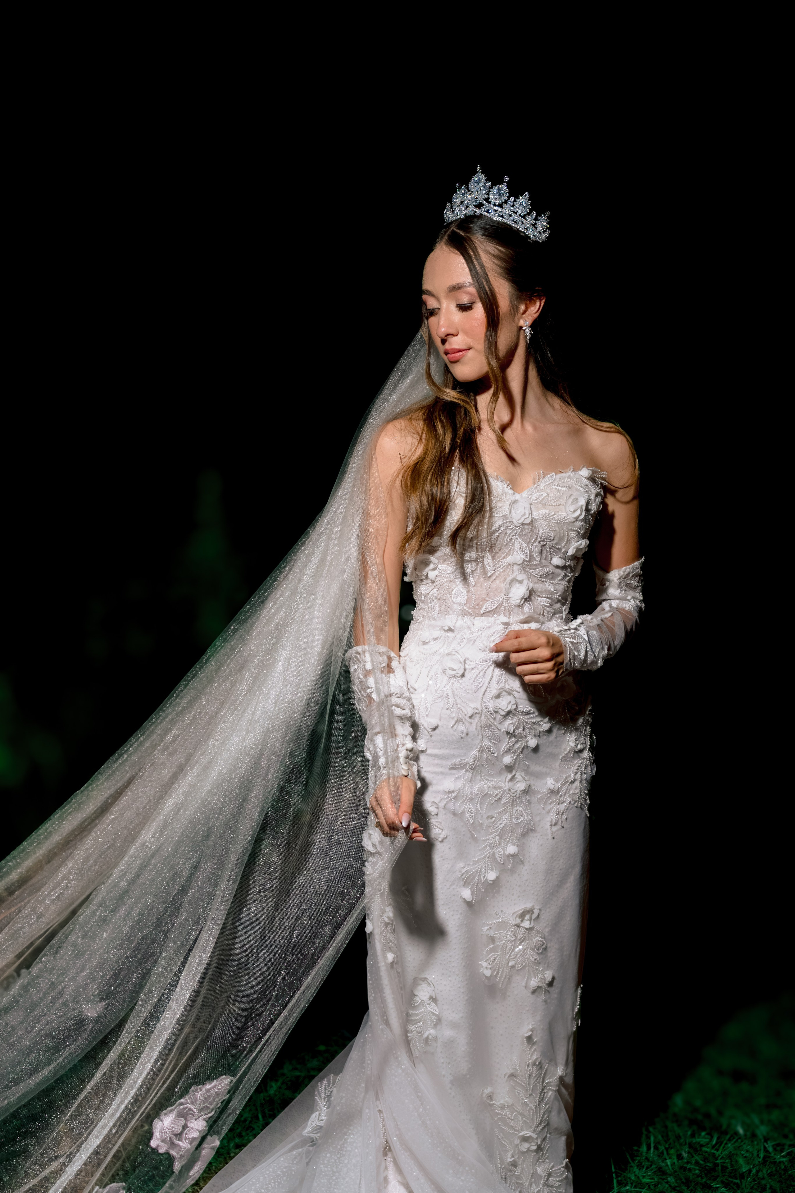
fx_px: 1457
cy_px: 596
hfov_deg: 30.5
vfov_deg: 44.5
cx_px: 398
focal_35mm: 44
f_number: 2.8
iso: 2500
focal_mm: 44
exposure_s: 1/160
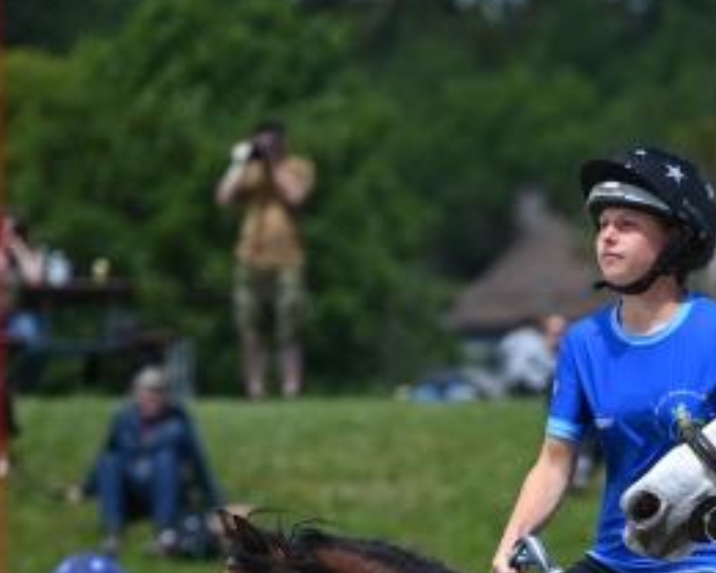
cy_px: 628
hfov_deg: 3.2
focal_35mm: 605
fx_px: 12820
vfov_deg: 2.6
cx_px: 845
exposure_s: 1/1250
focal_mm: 210
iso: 250
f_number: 5.6
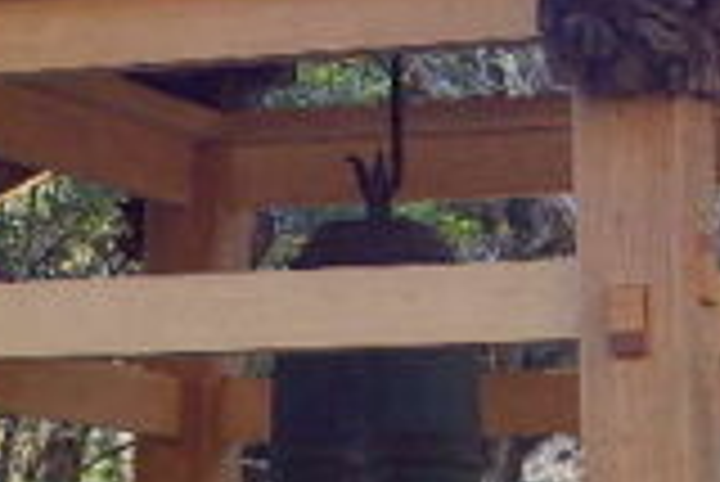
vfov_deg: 7.5
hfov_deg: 11.2
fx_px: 3663
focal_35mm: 183
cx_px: 340
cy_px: 54
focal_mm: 5.9
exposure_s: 1/250
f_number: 3.3
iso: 250
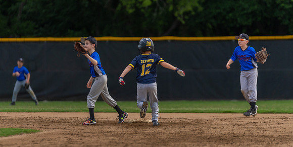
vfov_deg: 4.5
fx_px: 1882
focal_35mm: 248
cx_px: 127
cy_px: 77
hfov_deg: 8.9
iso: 1000
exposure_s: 1/1000
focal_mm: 200
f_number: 2.8
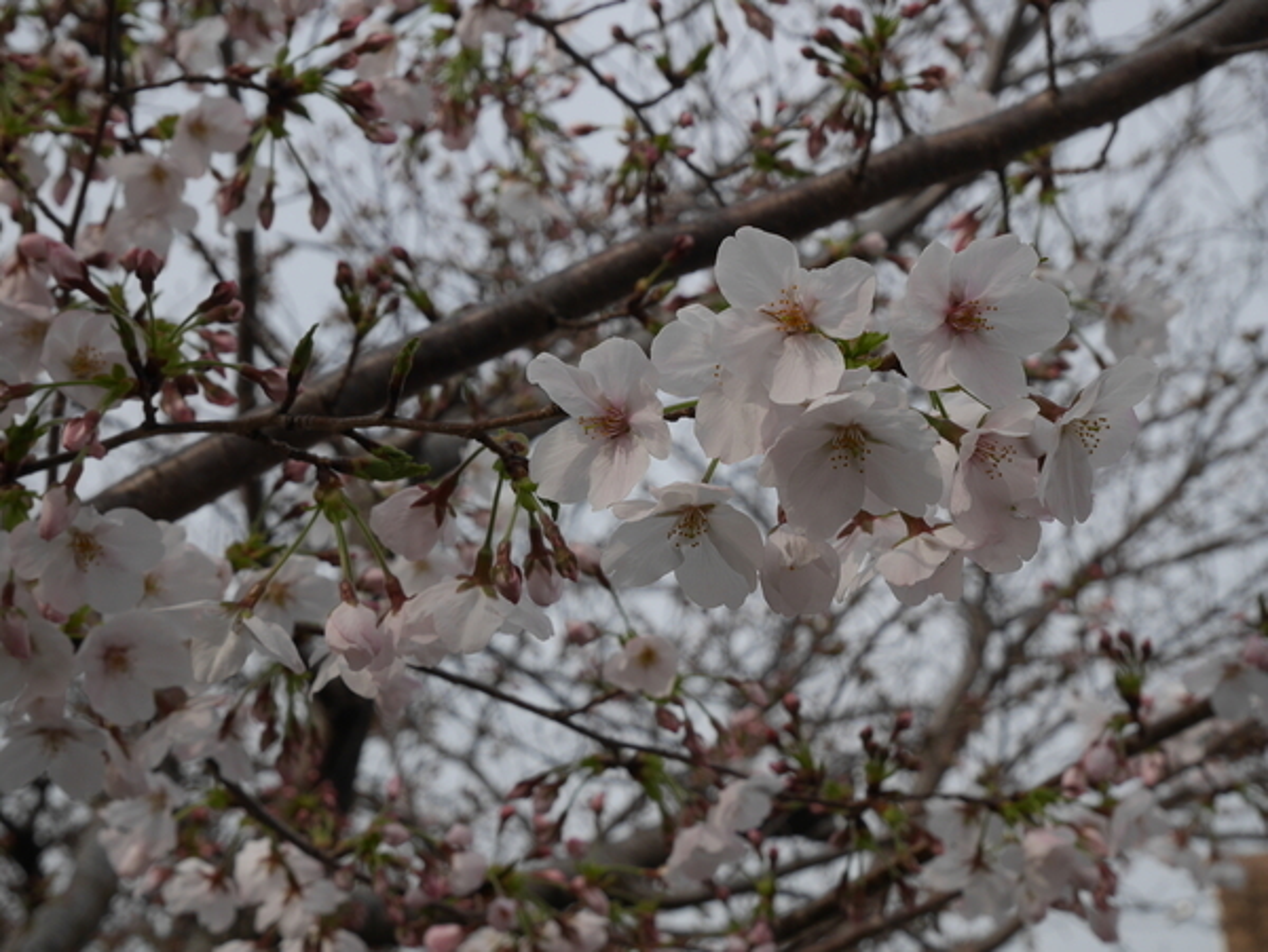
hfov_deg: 30.2
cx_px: 634
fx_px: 2346
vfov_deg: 23.0
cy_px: 476
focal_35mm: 64
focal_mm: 32
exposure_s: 1/320
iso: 200
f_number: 9
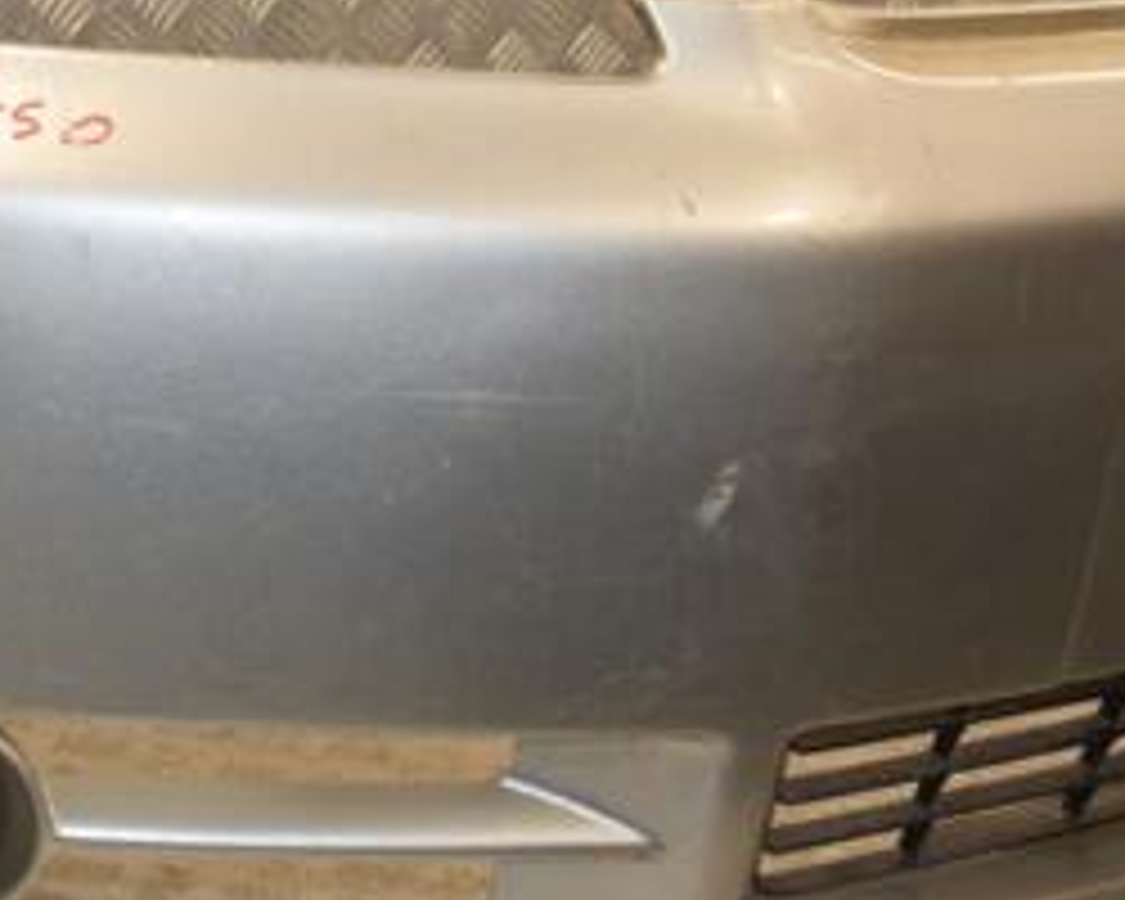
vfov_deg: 17.5
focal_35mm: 88
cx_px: 0
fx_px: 2930
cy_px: 468
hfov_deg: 21.0
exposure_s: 1/200
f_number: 10
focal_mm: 26
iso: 800
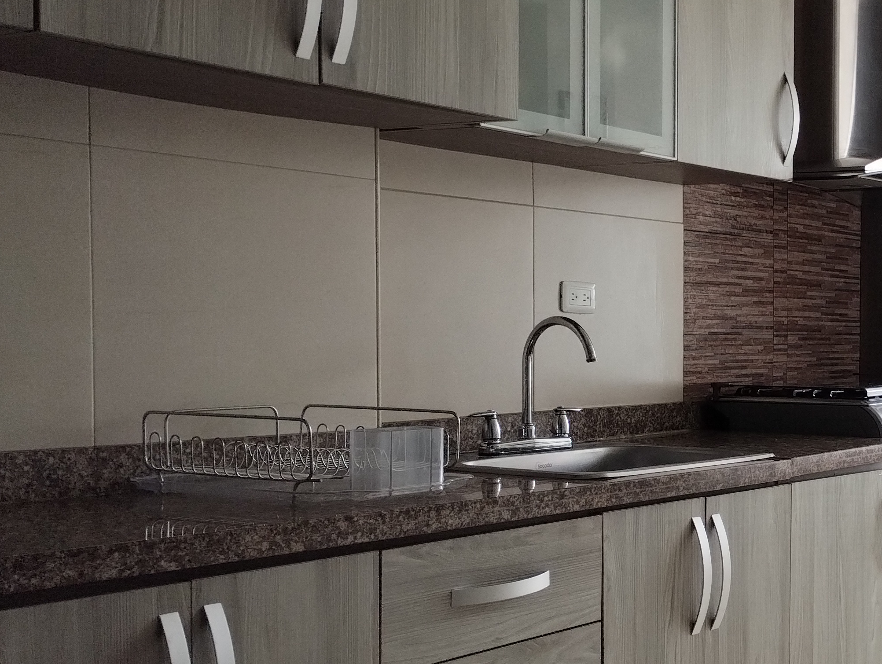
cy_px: 396
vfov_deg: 25.7
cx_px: 888
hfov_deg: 31.2
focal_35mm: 57
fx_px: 1454
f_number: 1.8
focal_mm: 4.27
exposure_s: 1/120
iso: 198
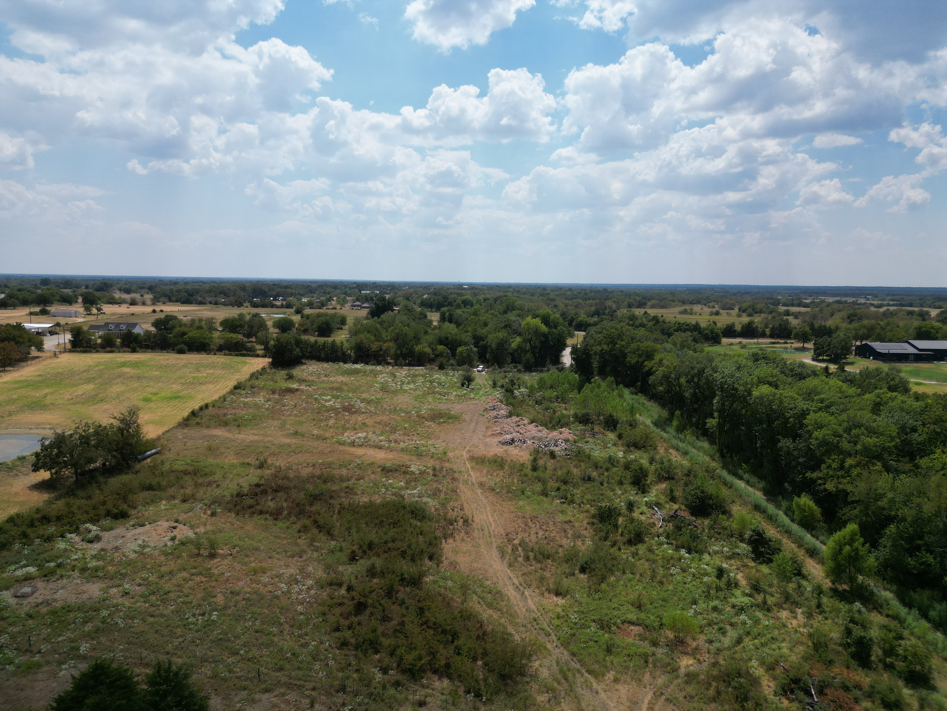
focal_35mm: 24
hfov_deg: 71.6
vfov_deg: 56.8
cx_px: 474
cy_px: 356
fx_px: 657
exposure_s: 1/6000
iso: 130
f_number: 1.7
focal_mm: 6.72
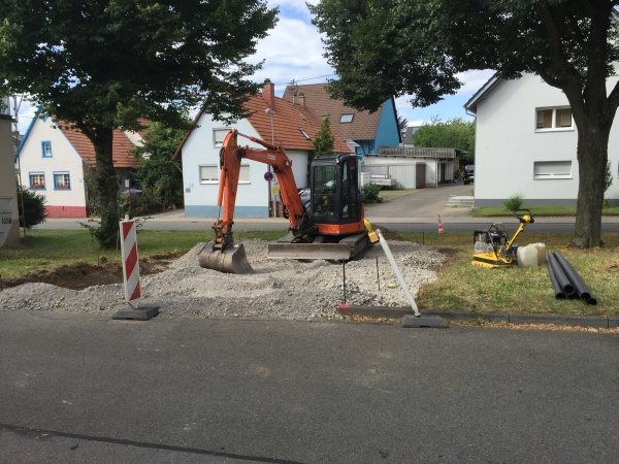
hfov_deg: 61.7
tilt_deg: -7.9
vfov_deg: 48.2
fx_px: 519
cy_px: 232
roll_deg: +0.6
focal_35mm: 29
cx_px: 310
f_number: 2.2
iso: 32
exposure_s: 1/1130
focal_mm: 4.15
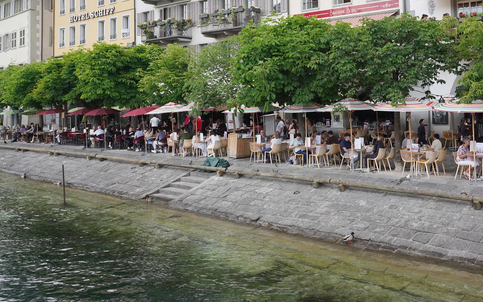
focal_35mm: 39
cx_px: 319
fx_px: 513
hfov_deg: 49.6
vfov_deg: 32.0
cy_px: 66
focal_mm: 24
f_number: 11
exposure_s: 1/320
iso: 500
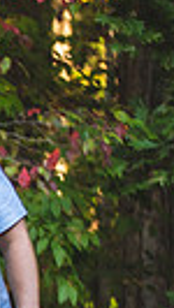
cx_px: -450
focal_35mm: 466
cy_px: 309
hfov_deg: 2.6
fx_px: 3815
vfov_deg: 4.6
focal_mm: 102
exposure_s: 1/320
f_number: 2.8
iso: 400
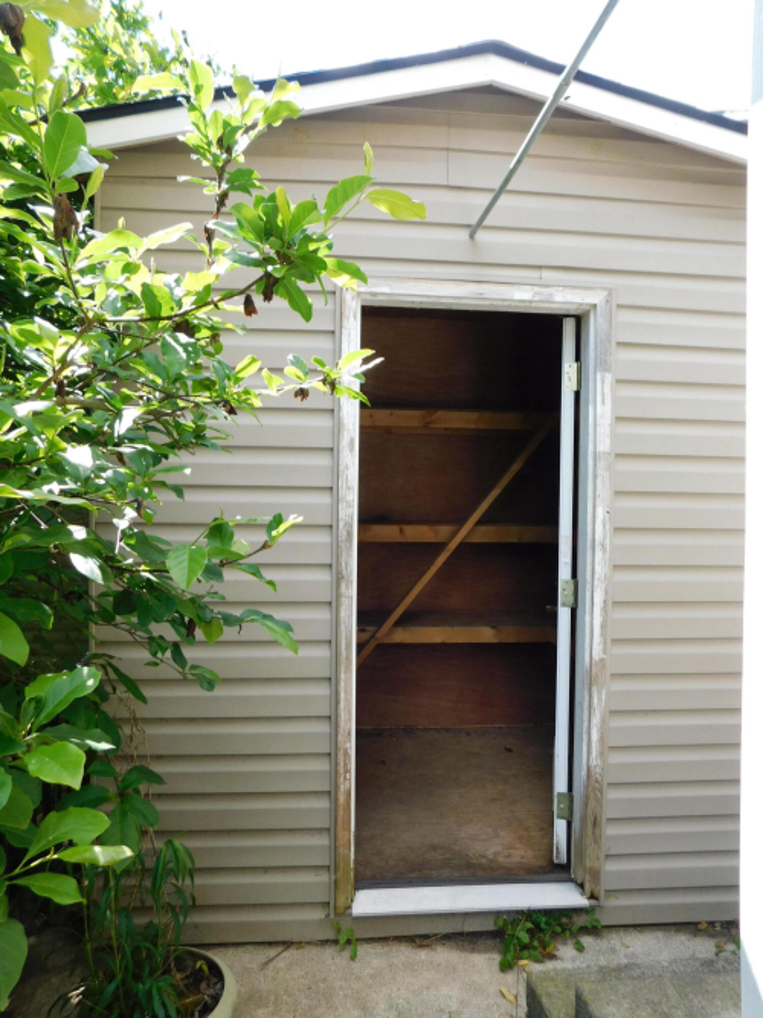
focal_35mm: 23
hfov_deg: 58.9
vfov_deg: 73.9
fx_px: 676
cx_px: 382
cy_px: 509
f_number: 3
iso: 125
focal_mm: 4
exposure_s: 1/250
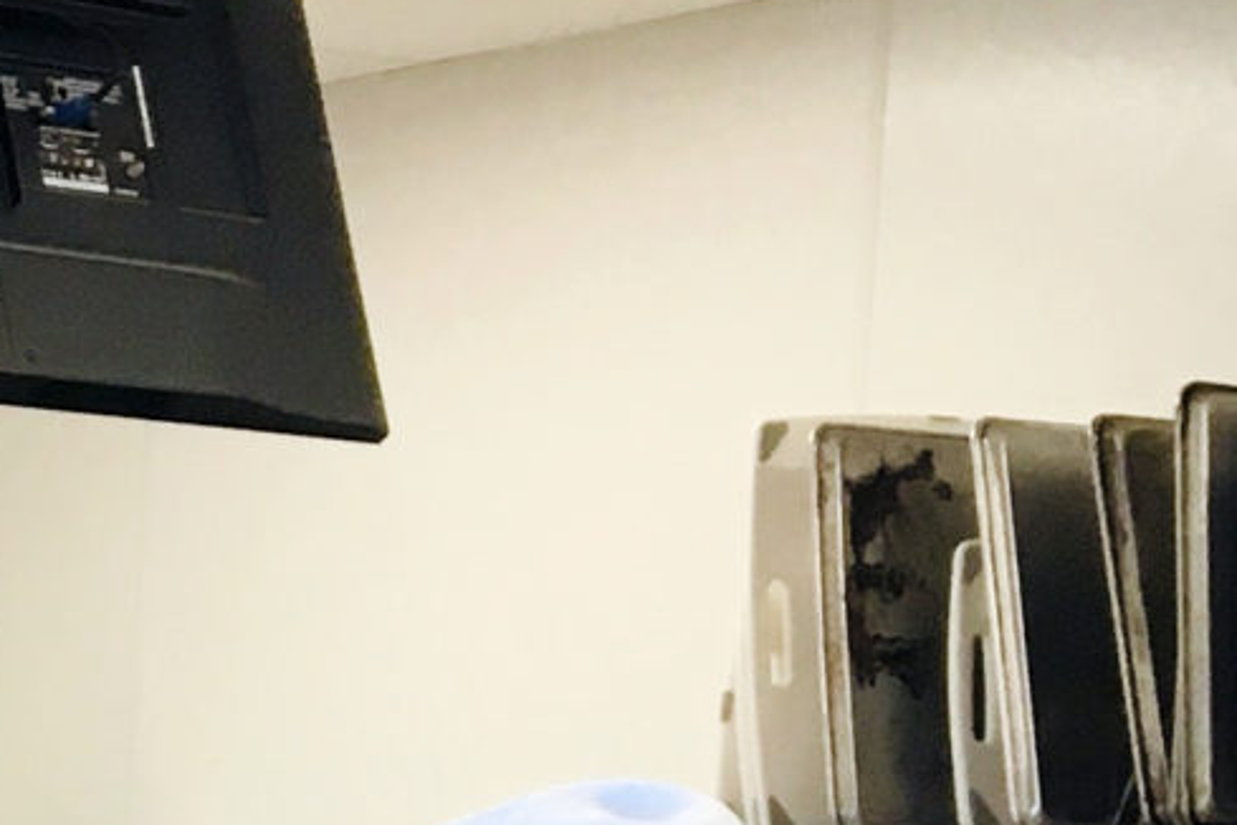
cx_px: -1111
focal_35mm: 158
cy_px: 1847
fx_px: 5429
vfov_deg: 8.1
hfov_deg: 11.8
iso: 32
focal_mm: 4.15
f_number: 2.2
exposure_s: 1/40
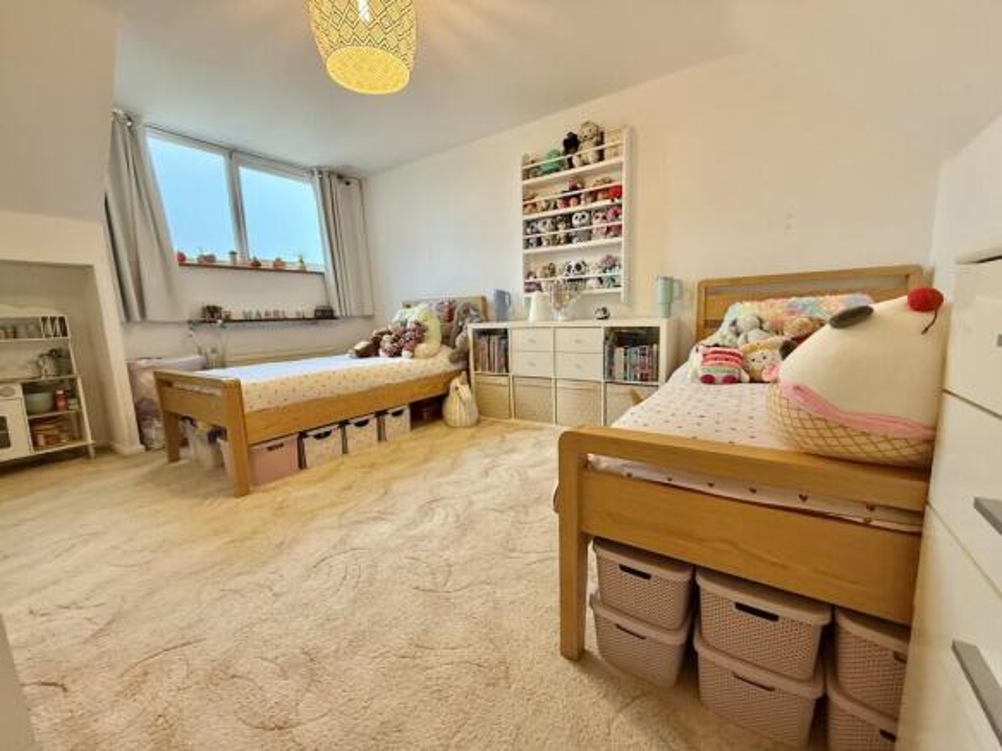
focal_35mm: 14
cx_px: 501
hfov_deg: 102.1
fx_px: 405
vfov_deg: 85.7
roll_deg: +1.7
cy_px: 376
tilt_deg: -7.8
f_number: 2.2
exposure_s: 1/50
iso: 320
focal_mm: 2.22
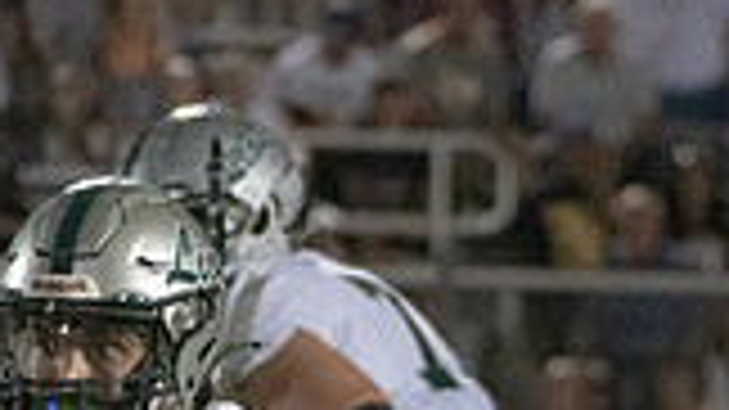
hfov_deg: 2.5
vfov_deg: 1.4
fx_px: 16889
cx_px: 307
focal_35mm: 874
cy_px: 861
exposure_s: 1/1000
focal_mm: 185
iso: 20000
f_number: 5.6
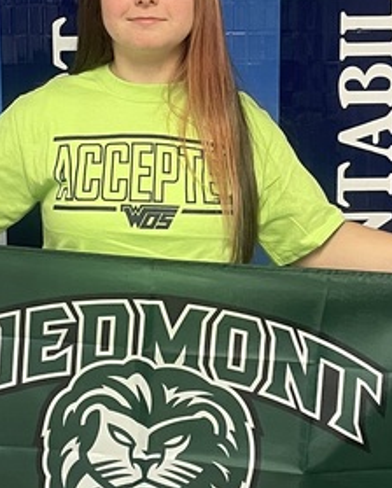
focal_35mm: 93
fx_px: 1346
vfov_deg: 20.5
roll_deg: +0.6
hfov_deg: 16.5
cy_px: 149
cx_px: 135
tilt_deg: -11.7
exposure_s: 1/60
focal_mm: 4.2
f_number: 1.6
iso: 160
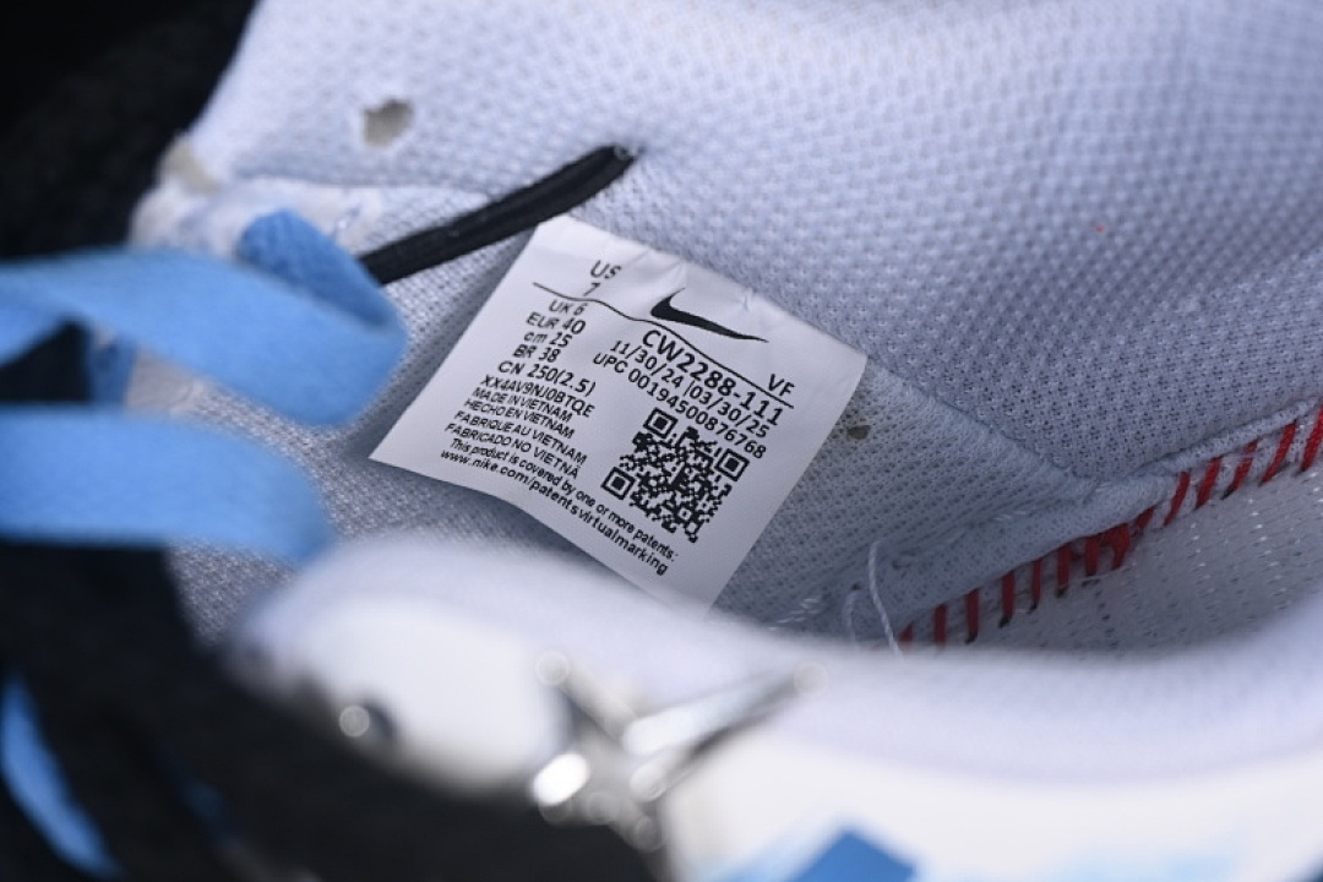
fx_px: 2756
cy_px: 441
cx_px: 662
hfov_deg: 27.0
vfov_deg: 18.2
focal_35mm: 75
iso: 160
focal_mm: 50
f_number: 7.1
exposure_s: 1/80
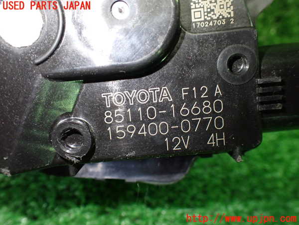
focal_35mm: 30
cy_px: 112
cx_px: 150
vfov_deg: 46.8
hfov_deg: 60.0
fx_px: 259
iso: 640
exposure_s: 1/125
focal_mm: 5.4
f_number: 2.3
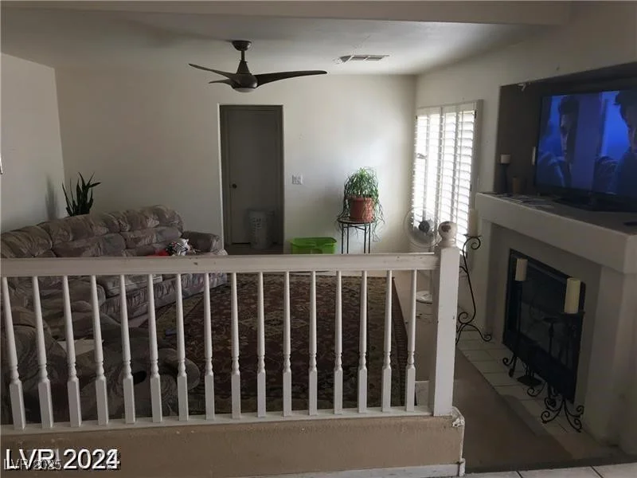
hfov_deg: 63.4
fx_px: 515
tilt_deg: -12.3
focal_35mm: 28
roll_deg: +0.1
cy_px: 239
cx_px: 318
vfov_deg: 49.7
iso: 25
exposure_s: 1/40
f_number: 1.8
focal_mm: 3.99
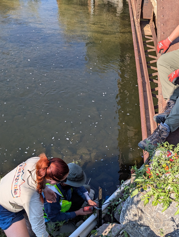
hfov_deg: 38.6
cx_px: 105
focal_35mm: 37
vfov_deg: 49.5
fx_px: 254
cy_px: 152
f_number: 1.85
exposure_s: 1/2309
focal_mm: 6.81
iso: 46
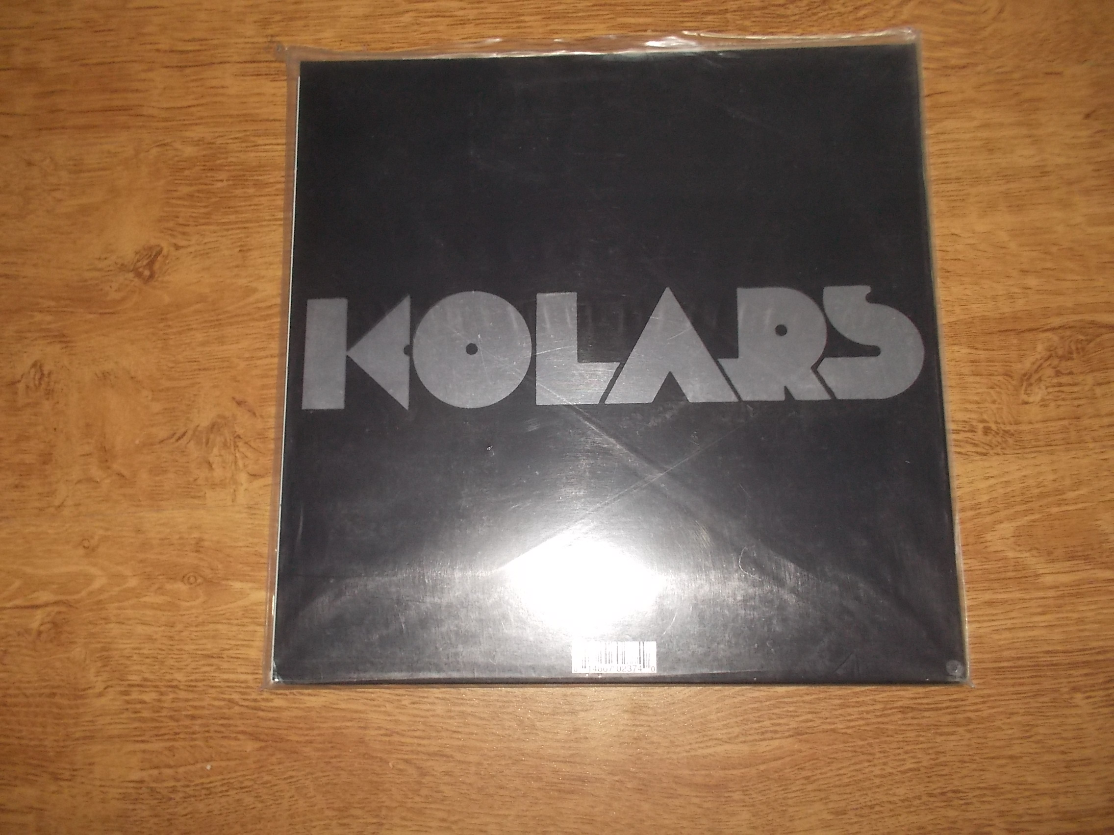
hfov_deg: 61.7
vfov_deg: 48.2
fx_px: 933
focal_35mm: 29
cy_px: 418
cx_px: 557
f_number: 3.3
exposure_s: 1/30
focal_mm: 4.1
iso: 200
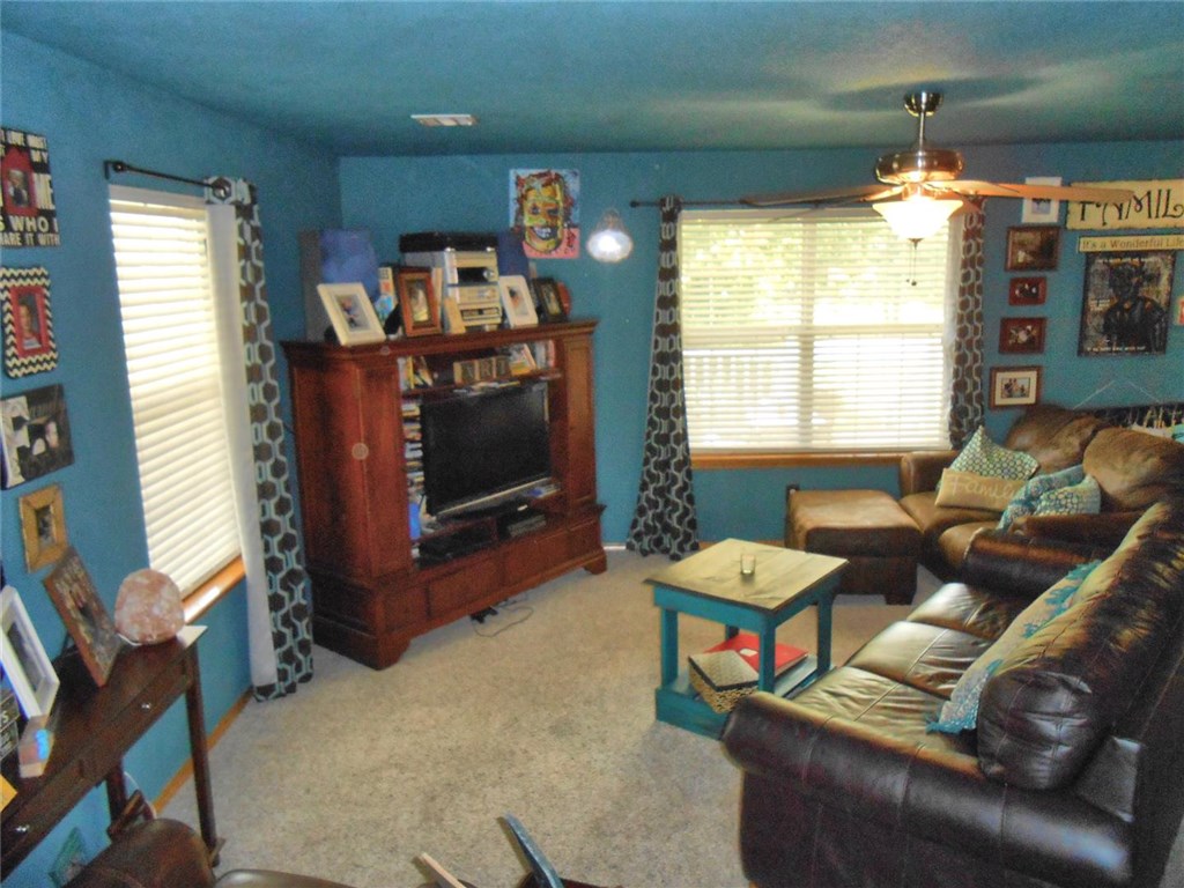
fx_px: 889
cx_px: 592
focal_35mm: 26
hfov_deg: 67.3
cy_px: 444
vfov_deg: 53.1
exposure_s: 1/25
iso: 320
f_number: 3.5
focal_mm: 4.6
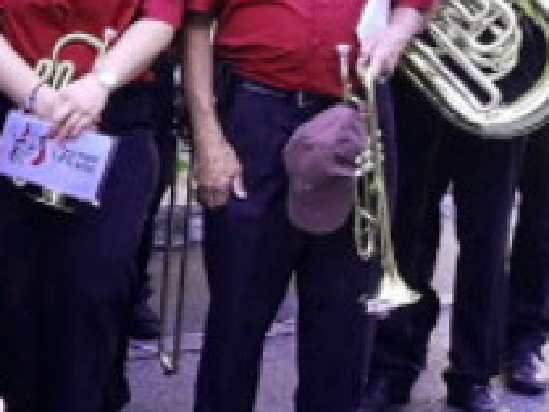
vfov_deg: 11.5
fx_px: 2047
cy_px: 244
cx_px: -339
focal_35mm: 129
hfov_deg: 14.0
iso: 64
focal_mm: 4.5
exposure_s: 1/60
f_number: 2.2
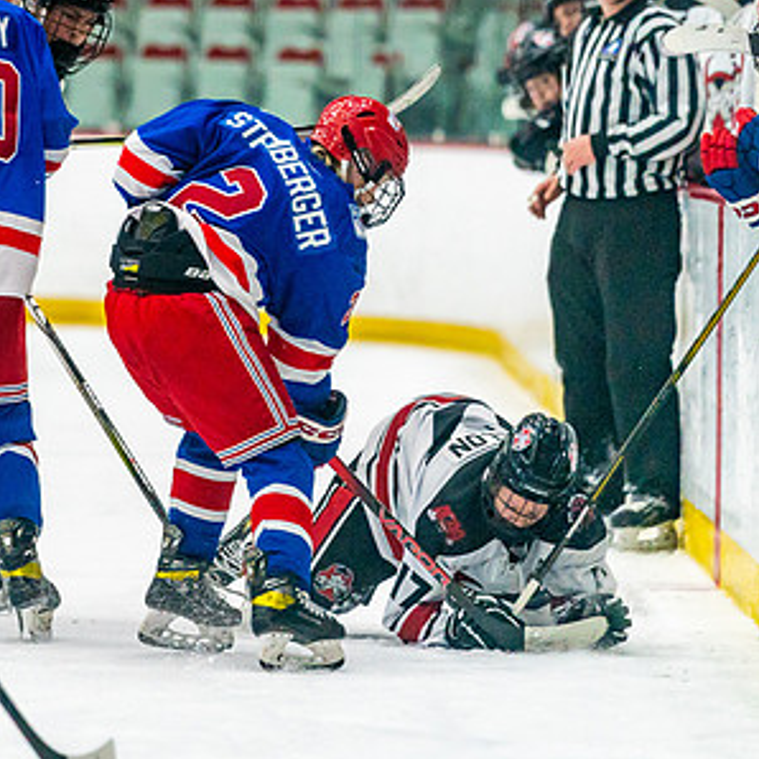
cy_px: 256
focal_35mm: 386
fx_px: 9575
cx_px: 111
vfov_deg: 4.5
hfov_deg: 4.5
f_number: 2.8
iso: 3200
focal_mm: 200
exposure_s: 1/1000
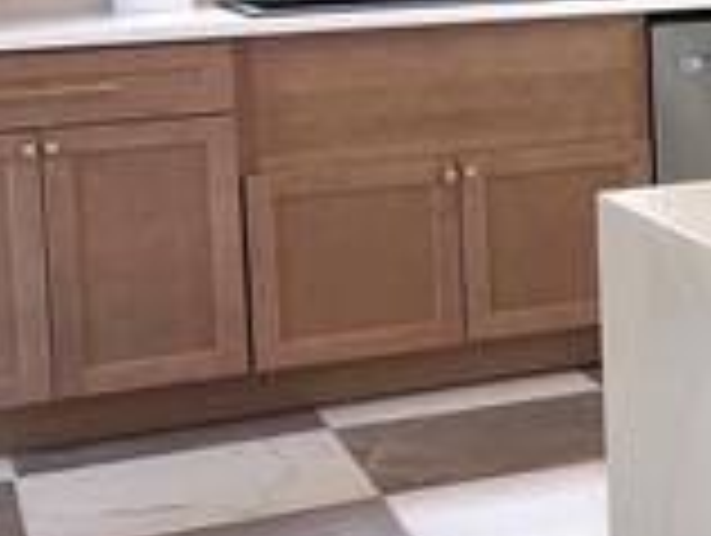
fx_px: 2160
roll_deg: +0.9
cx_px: 1323
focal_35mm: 105
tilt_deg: -4.3
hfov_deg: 15.7
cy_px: -41
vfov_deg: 13.9
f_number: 1.5
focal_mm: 5.7
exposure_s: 1/163
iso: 40
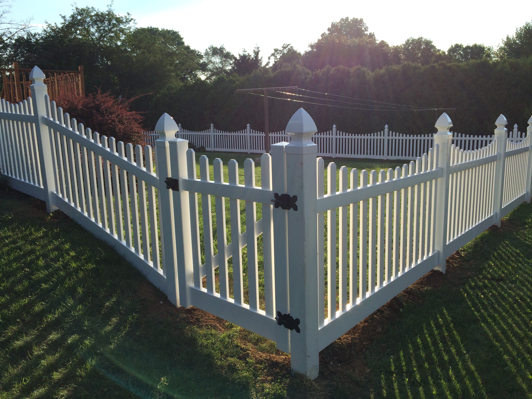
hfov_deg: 61.7
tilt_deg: -11.9
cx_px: 266
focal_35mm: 29
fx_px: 446
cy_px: 200
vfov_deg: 48.2
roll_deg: +1.9
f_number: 2.2
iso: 32
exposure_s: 1/1580
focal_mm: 4.15
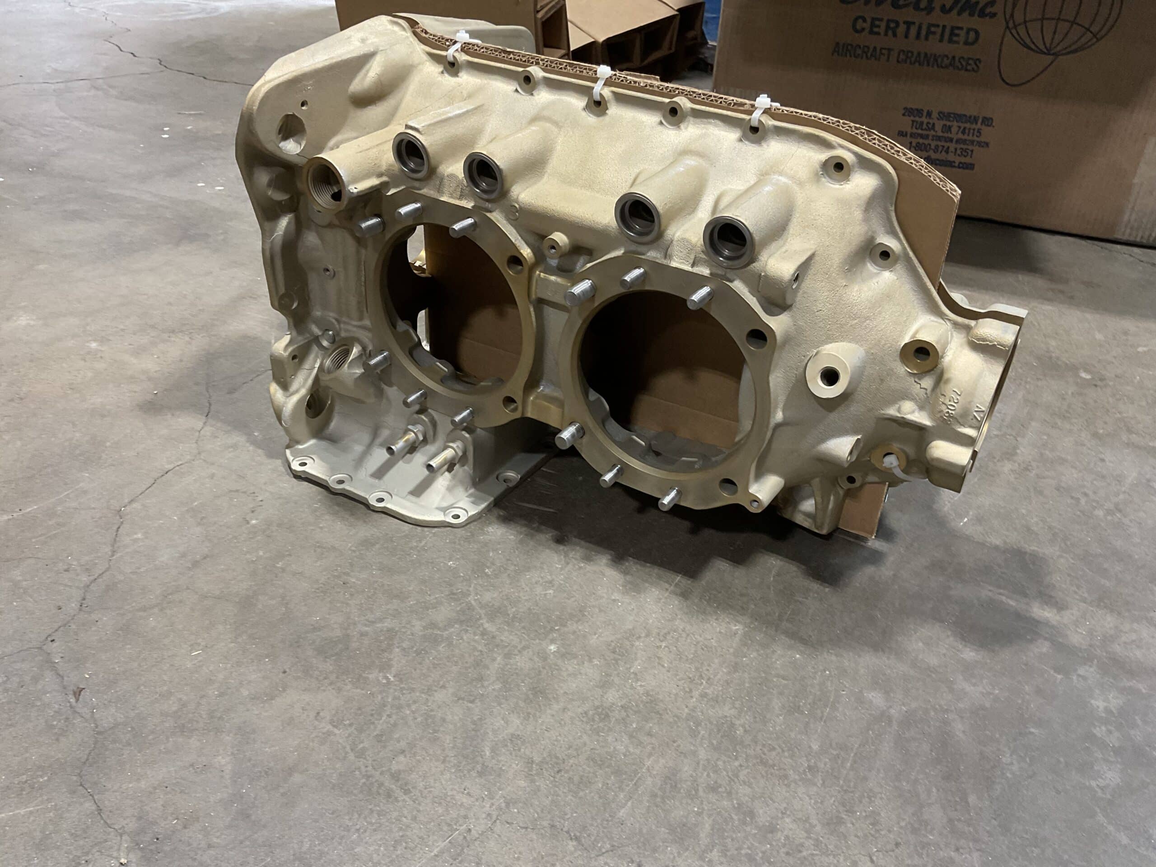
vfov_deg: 48.2
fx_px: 968
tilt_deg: -32.2
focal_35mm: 29
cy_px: 434
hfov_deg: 61.7
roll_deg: -2.3
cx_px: 578
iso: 160
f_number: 1.8
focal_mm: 3
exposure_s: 1/60
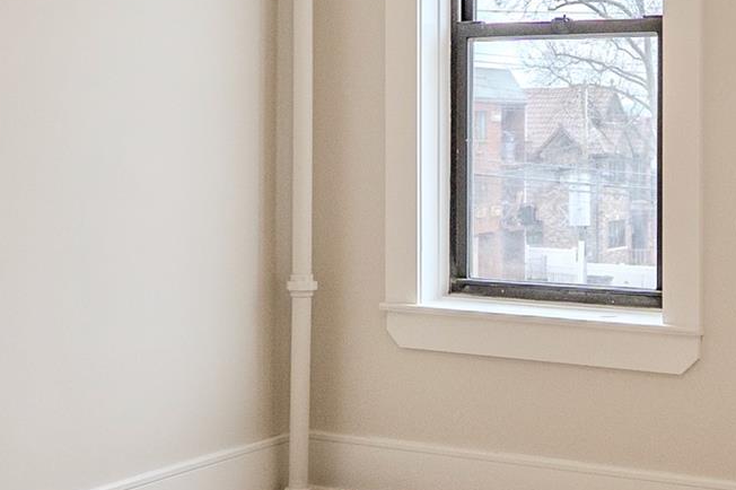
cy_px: 139
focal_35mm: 66
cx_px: 488
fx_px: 1349
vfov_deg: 20.5
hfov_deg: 30.3
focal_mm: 14
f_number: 3.5
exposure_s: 1/1250
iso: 400
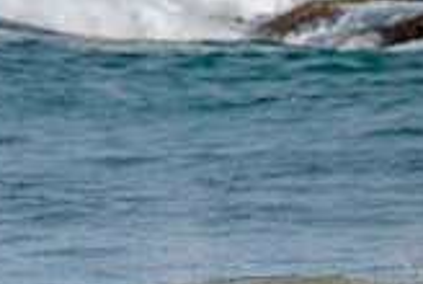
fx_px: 33218
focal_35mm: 2822
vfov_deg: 0.5
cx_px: -75
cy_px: 474
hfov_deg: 0.7
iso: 640
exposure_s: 1/2000
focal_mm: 800
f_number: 11
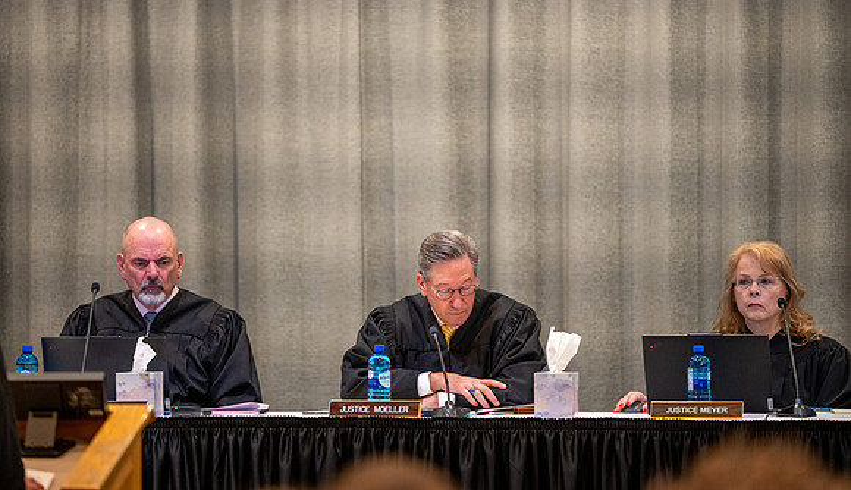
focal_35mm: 214
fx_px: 4862
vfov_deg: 5.8
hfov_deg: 10.0
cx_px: 413
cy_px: 199
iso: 2000
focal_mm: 200
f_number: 2.8
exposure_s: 1/200
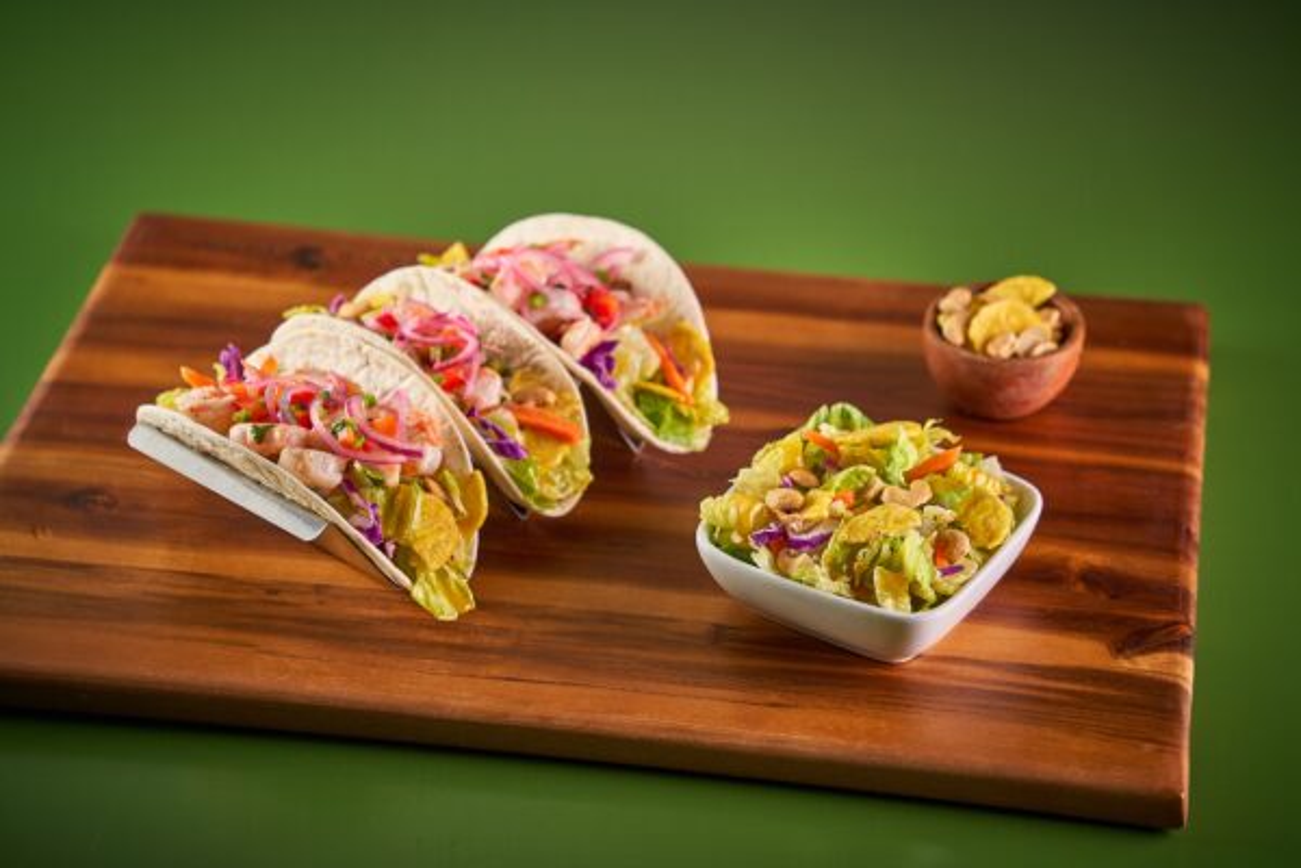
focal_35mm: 96
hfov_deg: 21.2
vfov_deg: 14.3
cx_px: 650
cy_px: 434
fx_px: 3469
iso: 400
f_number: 4.5
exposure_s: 1/100
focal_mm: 96
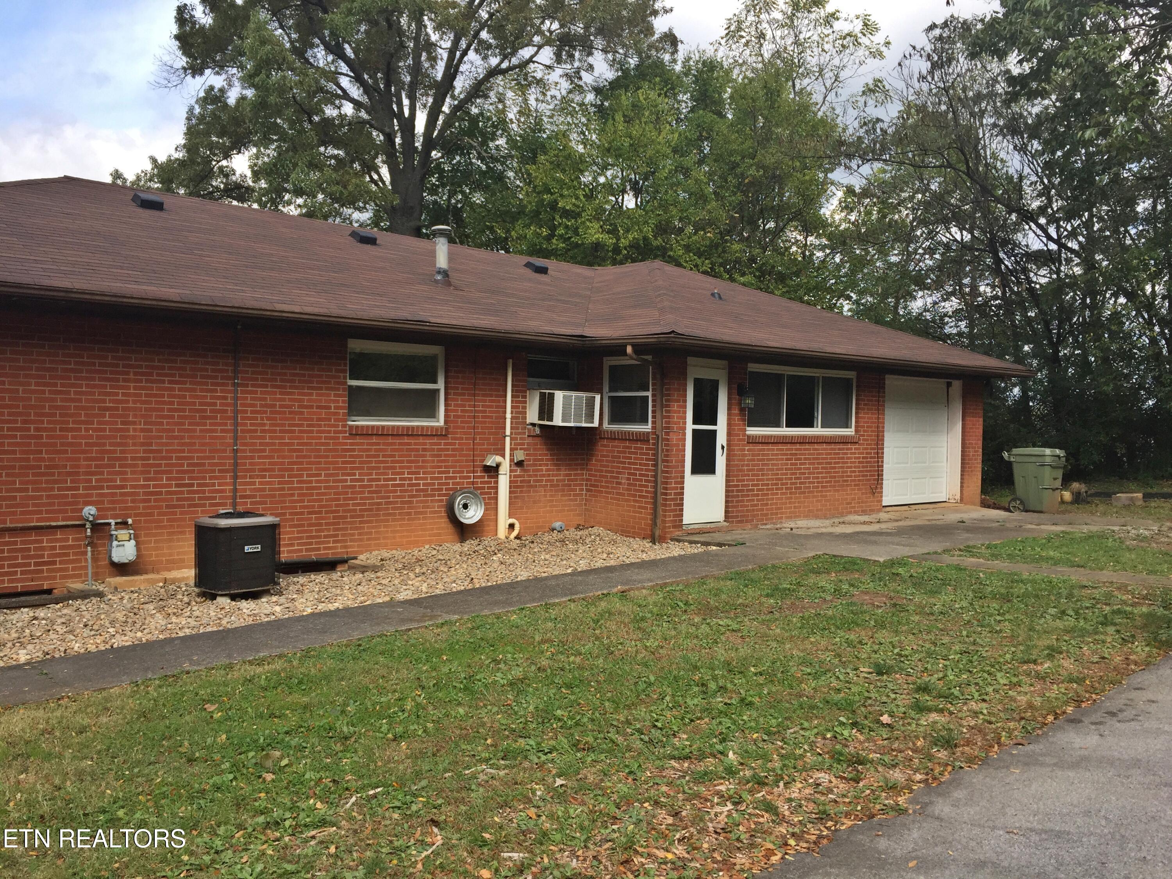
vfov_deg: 48.2
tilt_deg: +0.8
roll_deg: -1.1
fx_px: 982
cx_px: 586
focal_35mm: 29
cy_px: 440
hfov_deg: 61.7
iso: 32
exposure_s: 1/942
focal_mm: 4.15
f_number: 2.2
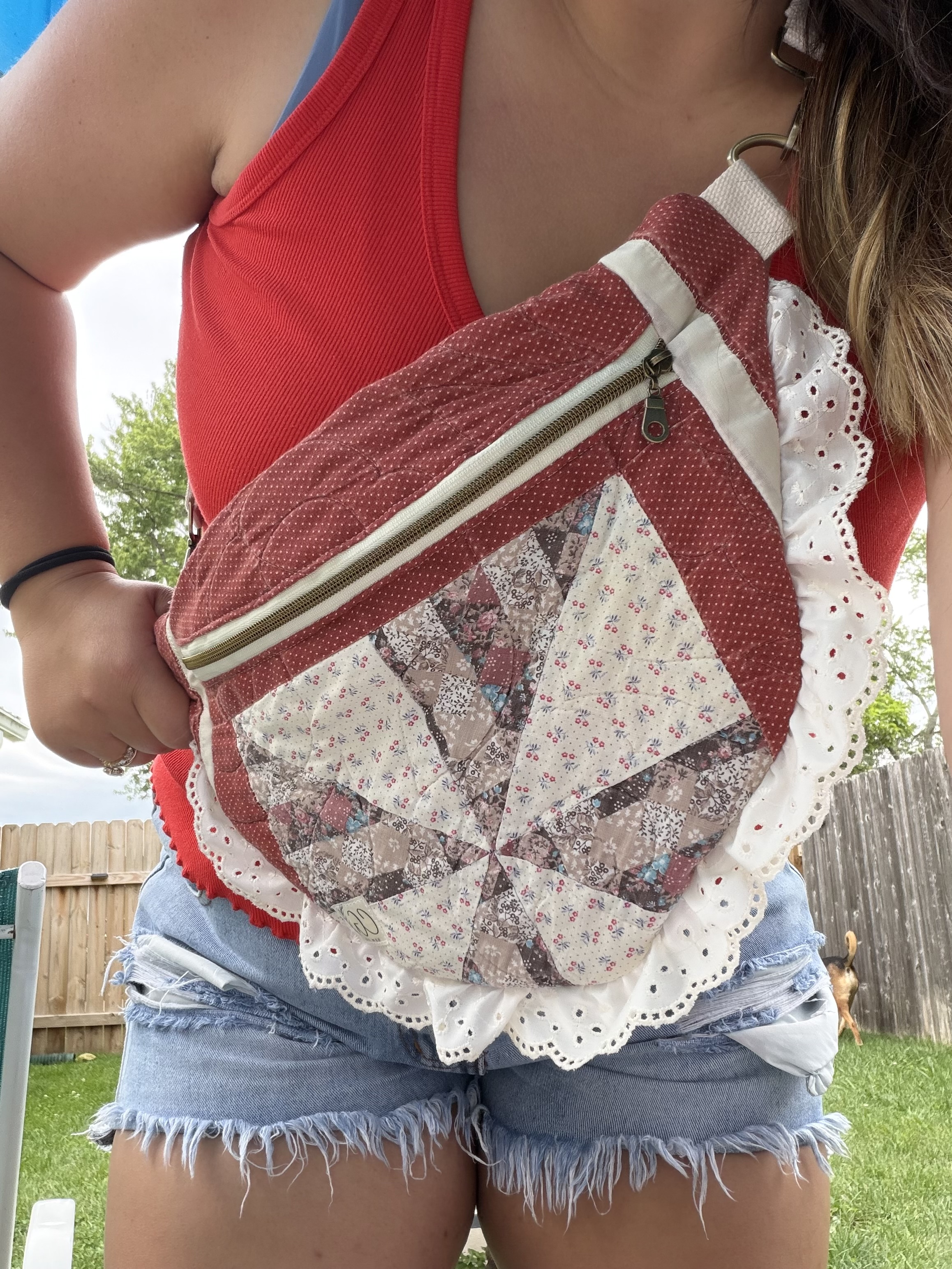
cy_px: 634
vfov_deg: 60.0
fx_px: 1100
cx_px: 476
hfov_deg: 46.8
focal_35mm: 30
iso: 40
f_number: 1.9
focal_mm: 2.71
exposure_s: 1/204
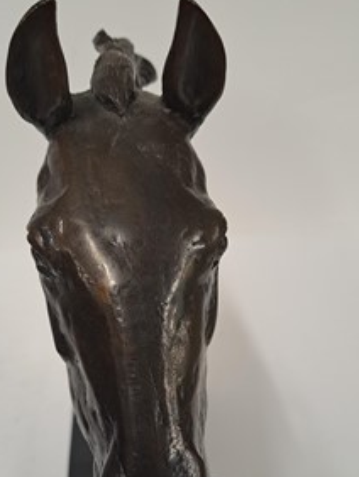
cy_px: 293
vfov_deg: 53.4
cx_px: 154
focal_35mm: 34
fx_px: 469
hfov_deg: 41.8
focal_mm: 5.23
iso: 100
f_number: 1.8
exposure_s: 1/50
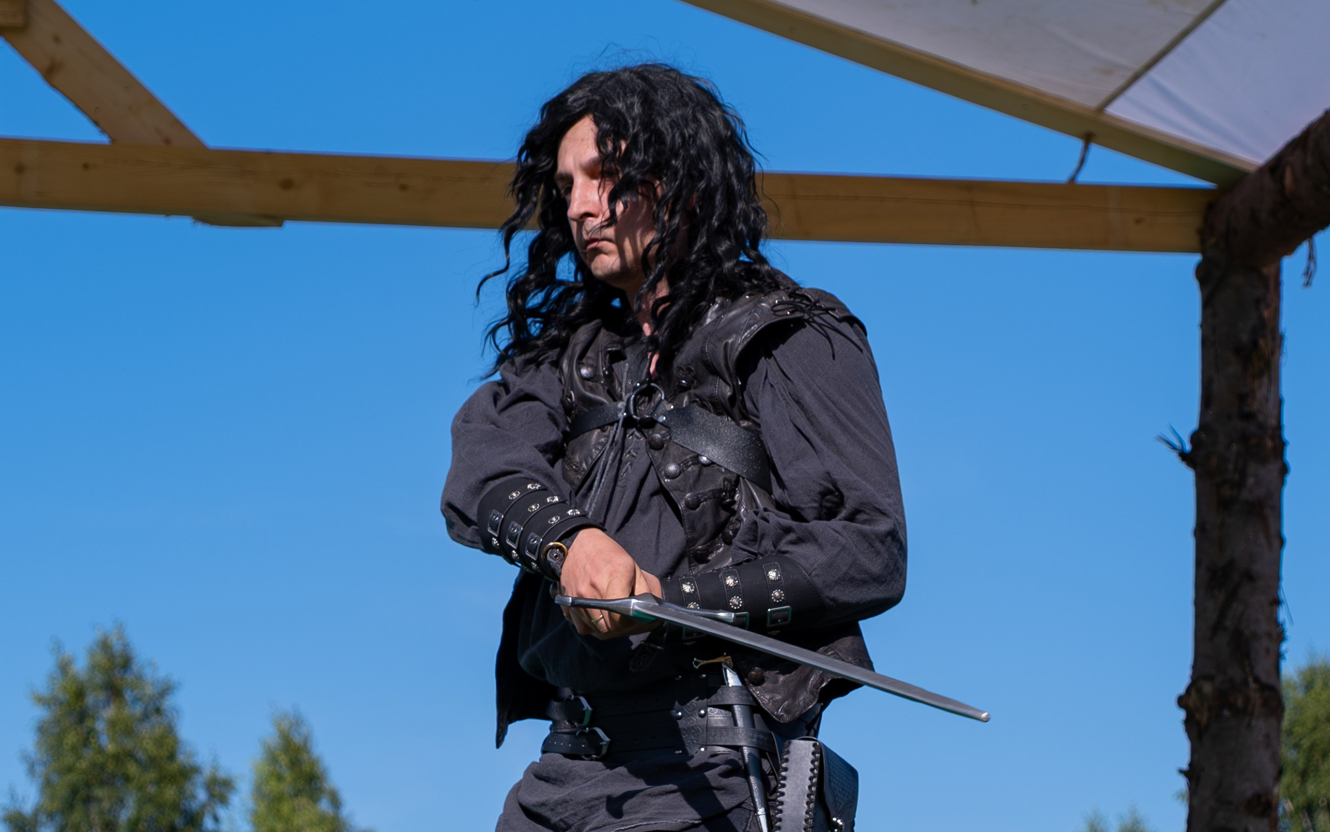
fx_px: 5002
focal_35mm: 138
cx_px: 734
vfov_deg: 9.5
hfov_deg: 15.1
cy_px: 592
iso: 160
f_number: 4
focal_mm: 40.1
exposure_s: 1/1250
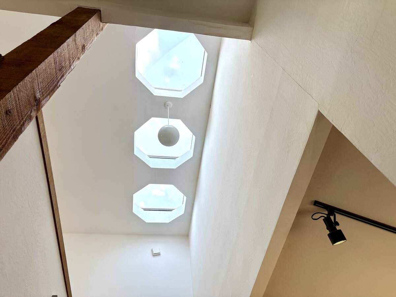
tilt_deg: +56.9
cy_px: 148
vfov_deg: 53.1
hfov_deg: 67.3
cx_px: 198
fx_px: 297
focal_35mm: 26
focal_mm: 5.96
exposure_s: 1/240
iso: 80
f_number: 1.6
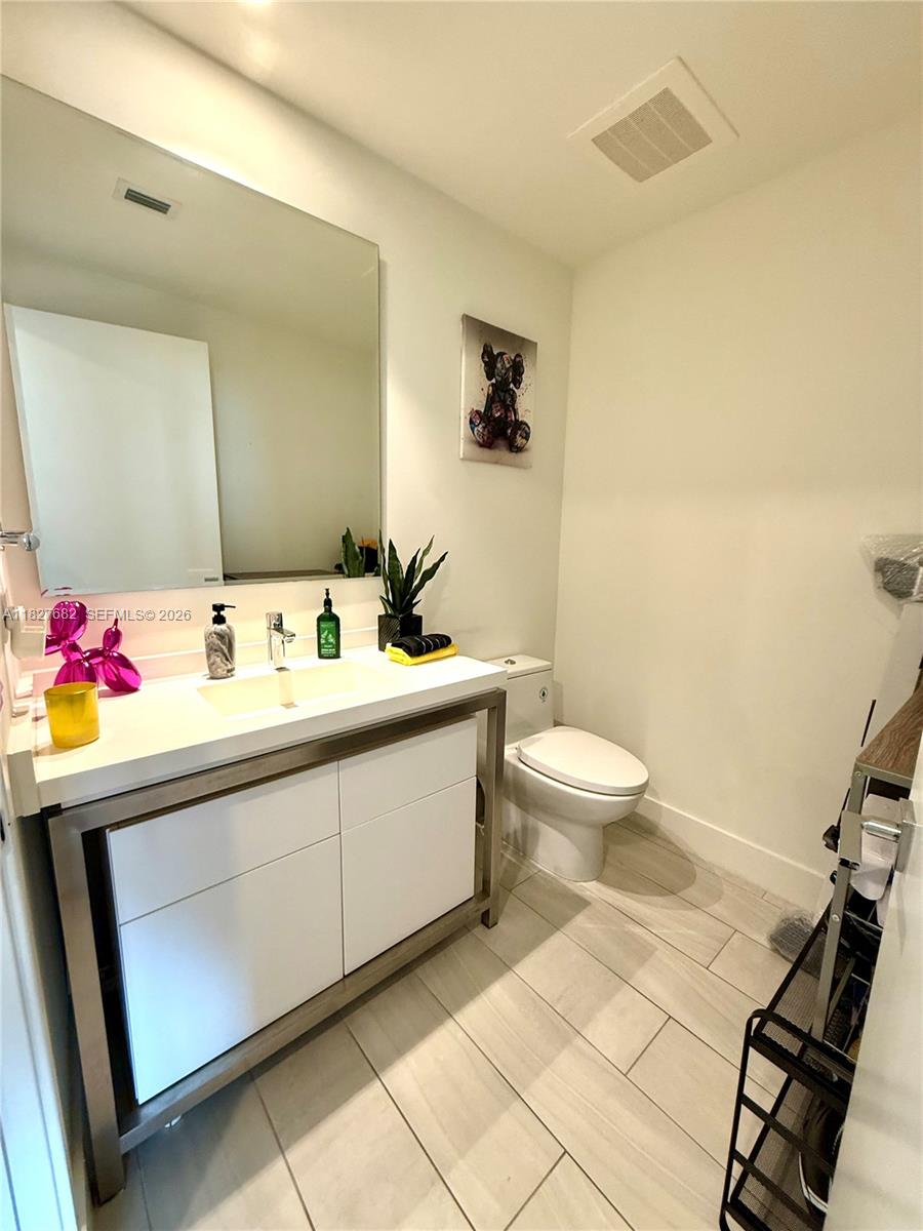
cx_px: 462
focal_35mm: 14
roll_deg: -1.5
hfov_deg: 85.7
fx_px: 498
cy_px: 616
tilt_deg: -11.0
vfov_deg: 102.1
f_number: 2.2
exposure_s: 1/60
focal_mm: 2.22
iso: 200
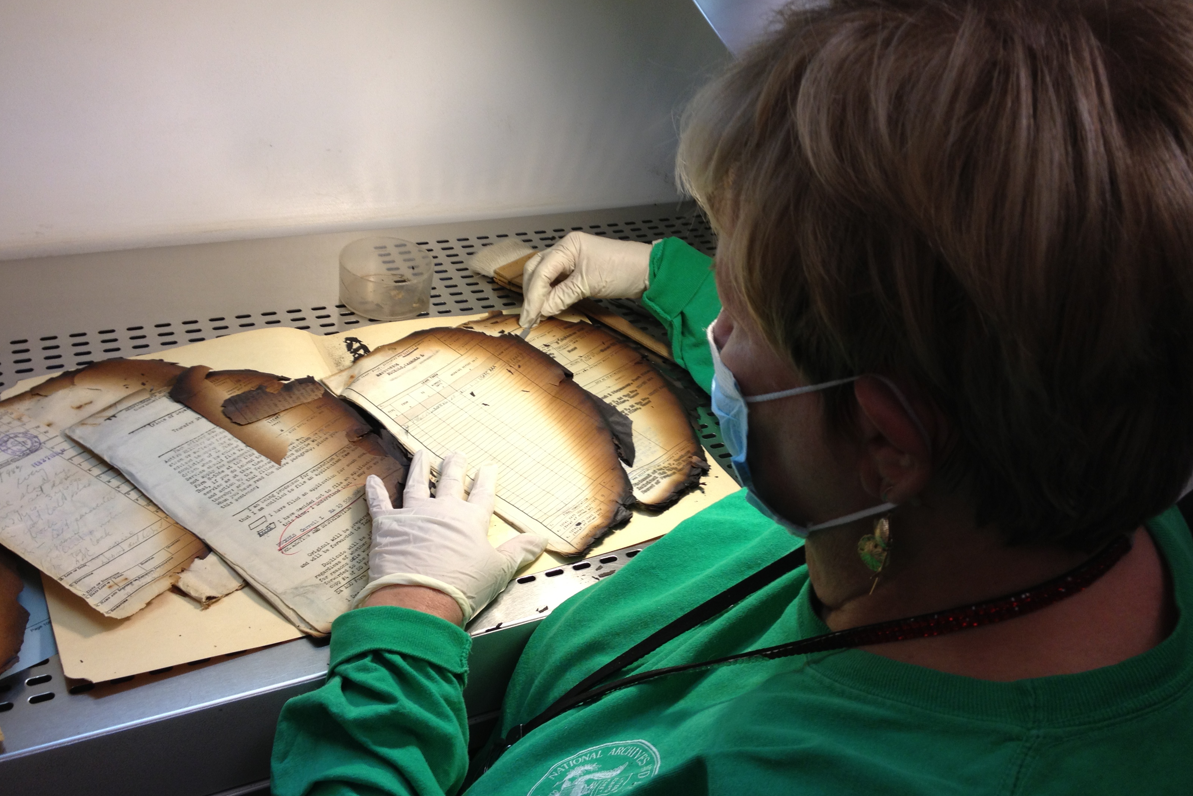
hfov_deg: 51.9
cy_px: 410
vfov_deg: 35.9
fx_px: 1226
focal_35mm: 37
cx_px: 592
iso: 50
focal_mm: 4.28
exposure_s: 1/40
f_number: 2.4
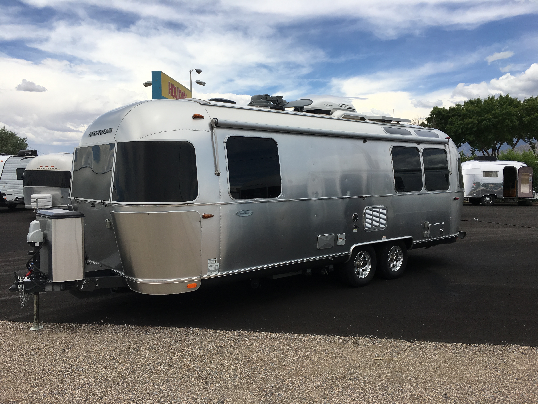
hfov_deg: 61.7
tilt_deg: -2.0
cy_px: 202
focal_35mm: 29
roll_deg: -0.2
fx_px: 451
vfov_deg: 48.2
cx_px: 269
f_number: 2.2
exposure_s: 1/2137
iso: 25
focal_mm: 4.15
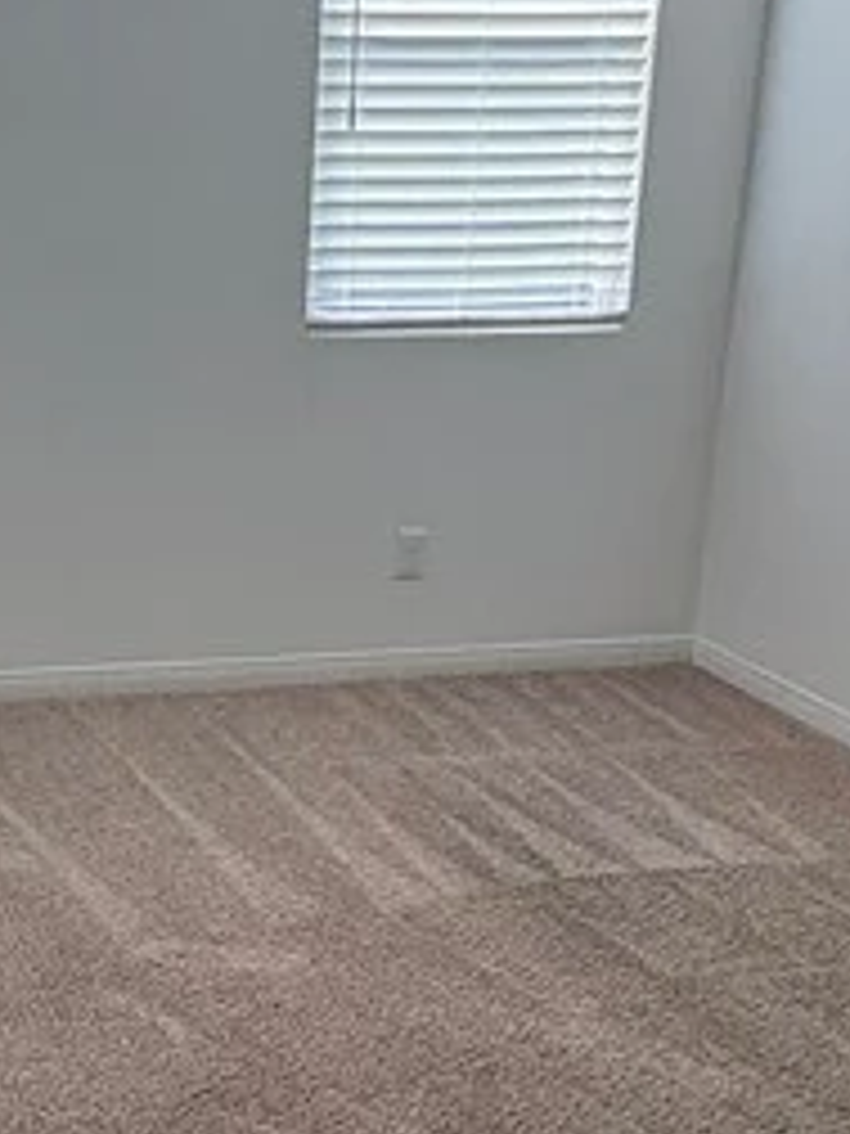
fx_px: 1866
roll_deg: +0.8
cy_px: 634
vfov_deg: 33.7
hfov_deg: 24.1
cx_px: -63
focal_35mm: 57
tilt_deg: -15.1
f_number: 2.2
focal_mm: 2.22
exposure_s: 1/99
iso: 50
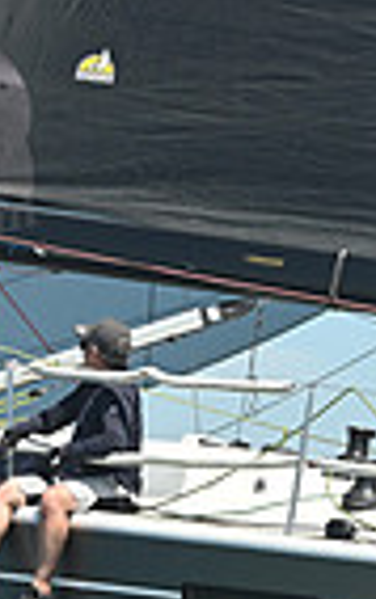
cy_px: 432
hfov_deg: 4.5
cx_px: 258
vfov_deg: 7.2
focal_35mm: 292
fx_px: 4778
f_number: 8
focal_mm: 70
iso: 320
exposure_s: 1/1000
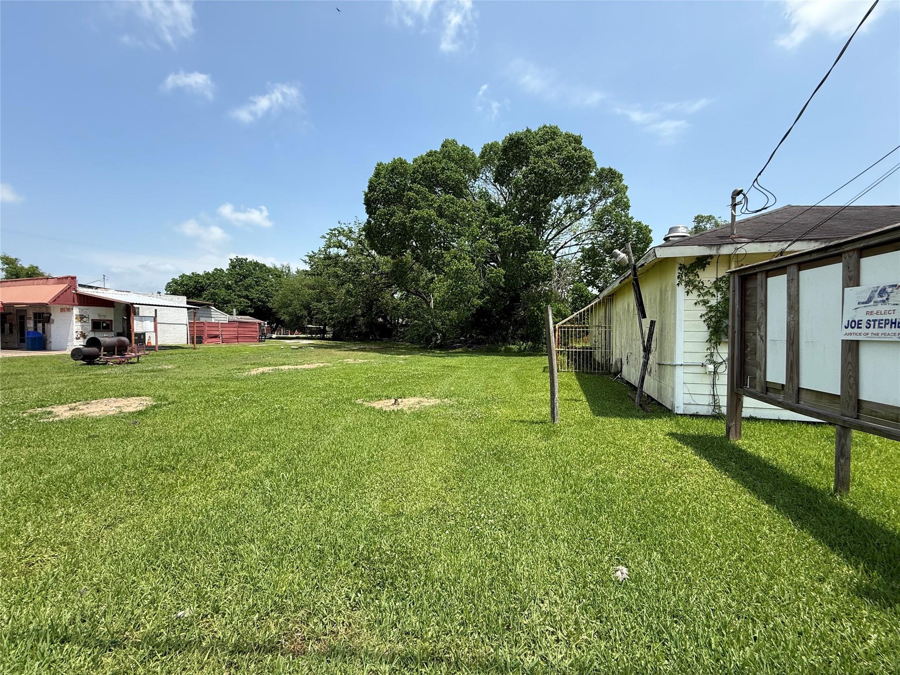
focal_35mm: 14
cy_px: 338
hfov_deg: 102.1
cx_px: 450
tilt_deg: -0.9
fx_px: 364
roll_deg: -0.9
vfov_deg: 85.7
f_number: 2.2
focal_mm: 2.22
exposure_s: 1/1211
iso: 50
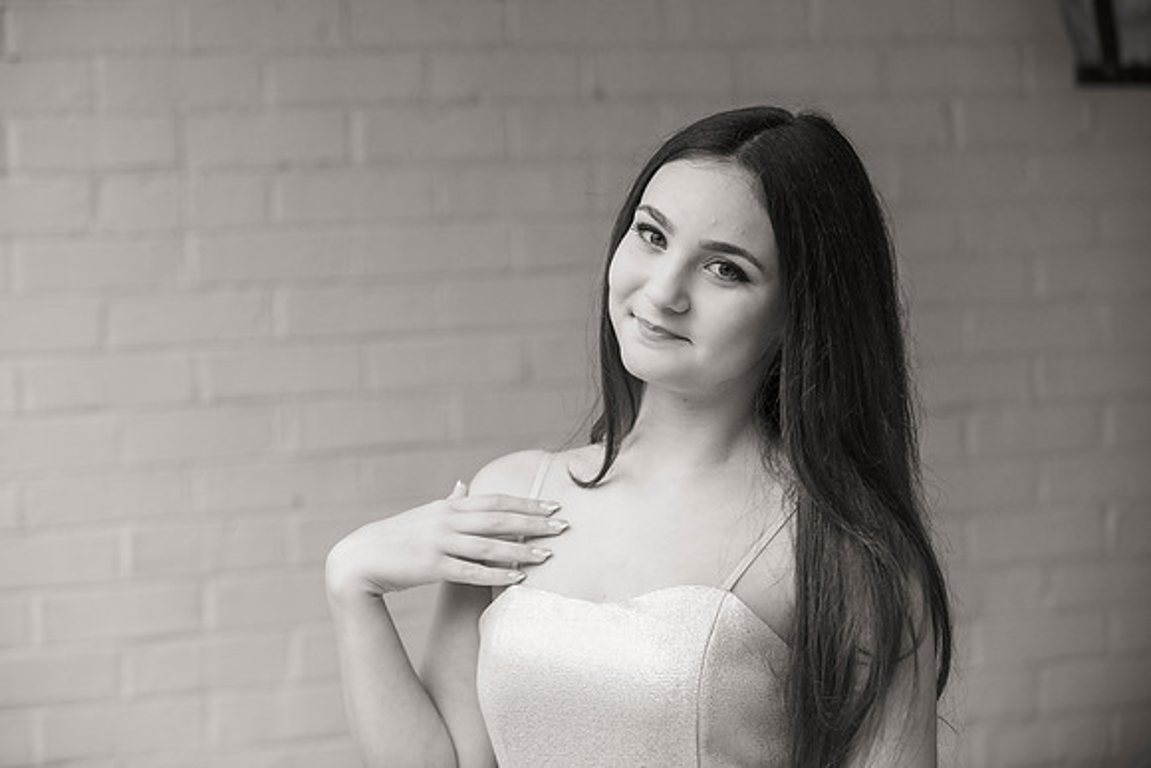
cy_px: 356
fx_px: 3366
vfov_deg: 13.0
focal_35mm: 105
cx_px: 533
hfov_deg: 19.4
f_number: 4
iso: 640
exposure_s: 1/640
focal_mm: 98
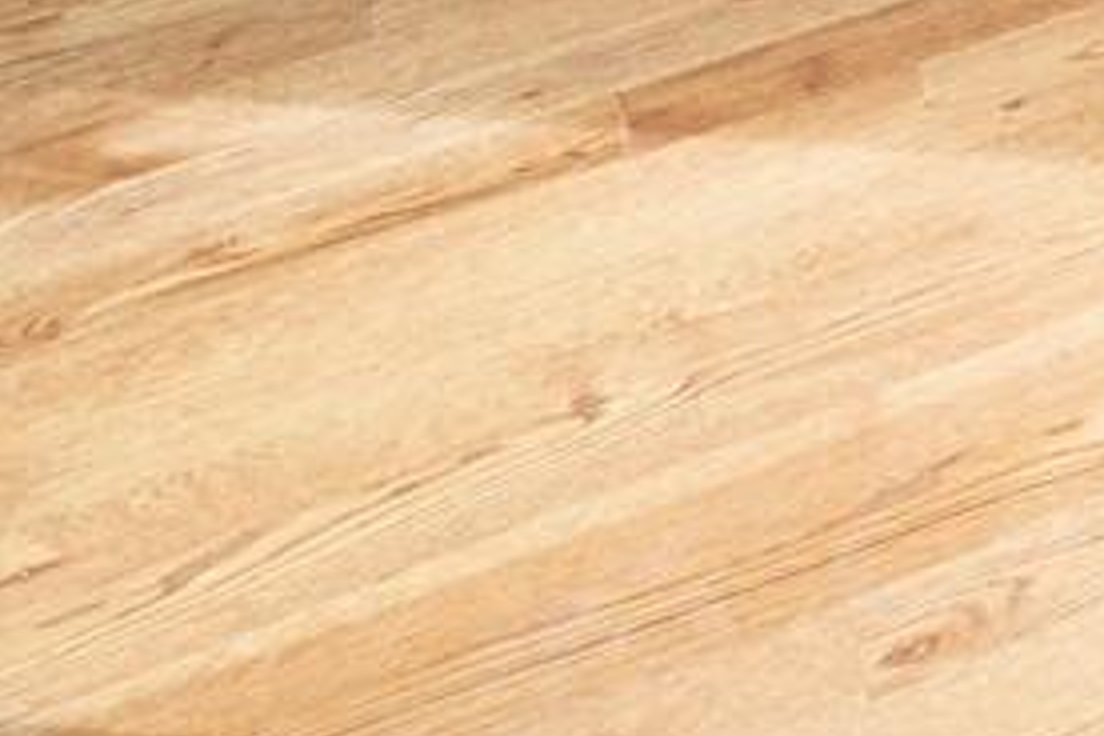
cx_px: 3324
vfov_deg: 8.7
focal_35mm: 104
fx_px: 3189
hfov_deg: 11.3
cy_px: -1950
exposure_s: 1/1.25
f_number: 10
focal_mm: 14
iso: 320
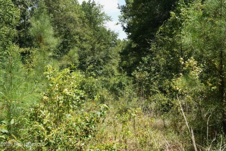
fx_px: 213
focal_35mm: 34
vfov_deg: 38.9
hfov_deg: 55.8
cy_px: 76
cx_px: 113
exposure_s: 1/500
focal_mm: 34
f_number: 5.6
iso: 250
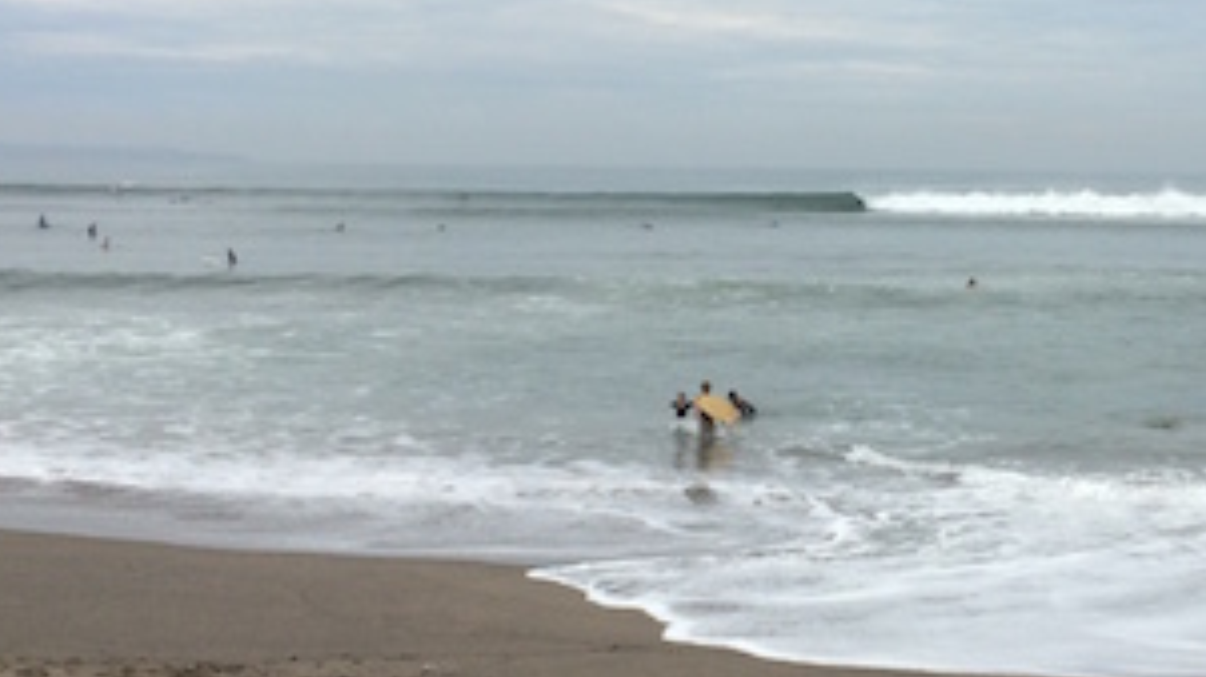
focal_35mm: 63
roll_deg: -0.9
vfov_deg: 19.1
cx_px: 885
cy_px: 272
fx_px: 2014
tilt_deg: -3.2
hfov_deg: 32.8
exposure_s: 1/2564
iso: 32
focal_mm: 4.15
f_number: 2.2
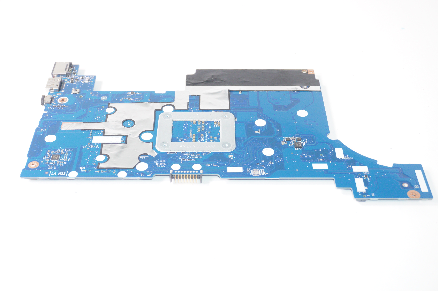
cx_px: 219
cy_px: 146
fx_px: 602
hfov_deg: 40.0
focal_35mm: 50
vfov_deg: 27.2
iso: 640
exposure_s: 1/125
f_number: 6.3
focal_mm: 33
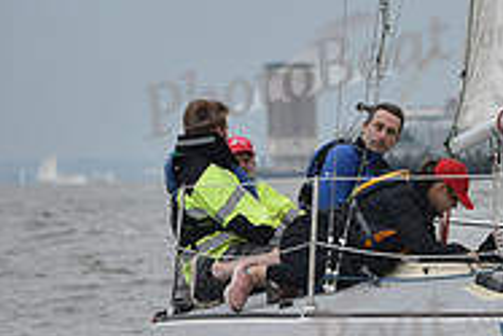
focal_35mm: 606
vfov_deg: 2.3
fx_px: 8473
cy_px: 171
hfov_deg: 3.4
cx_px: 664
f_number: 6.3
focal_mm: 195
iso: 400
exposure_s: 1/800
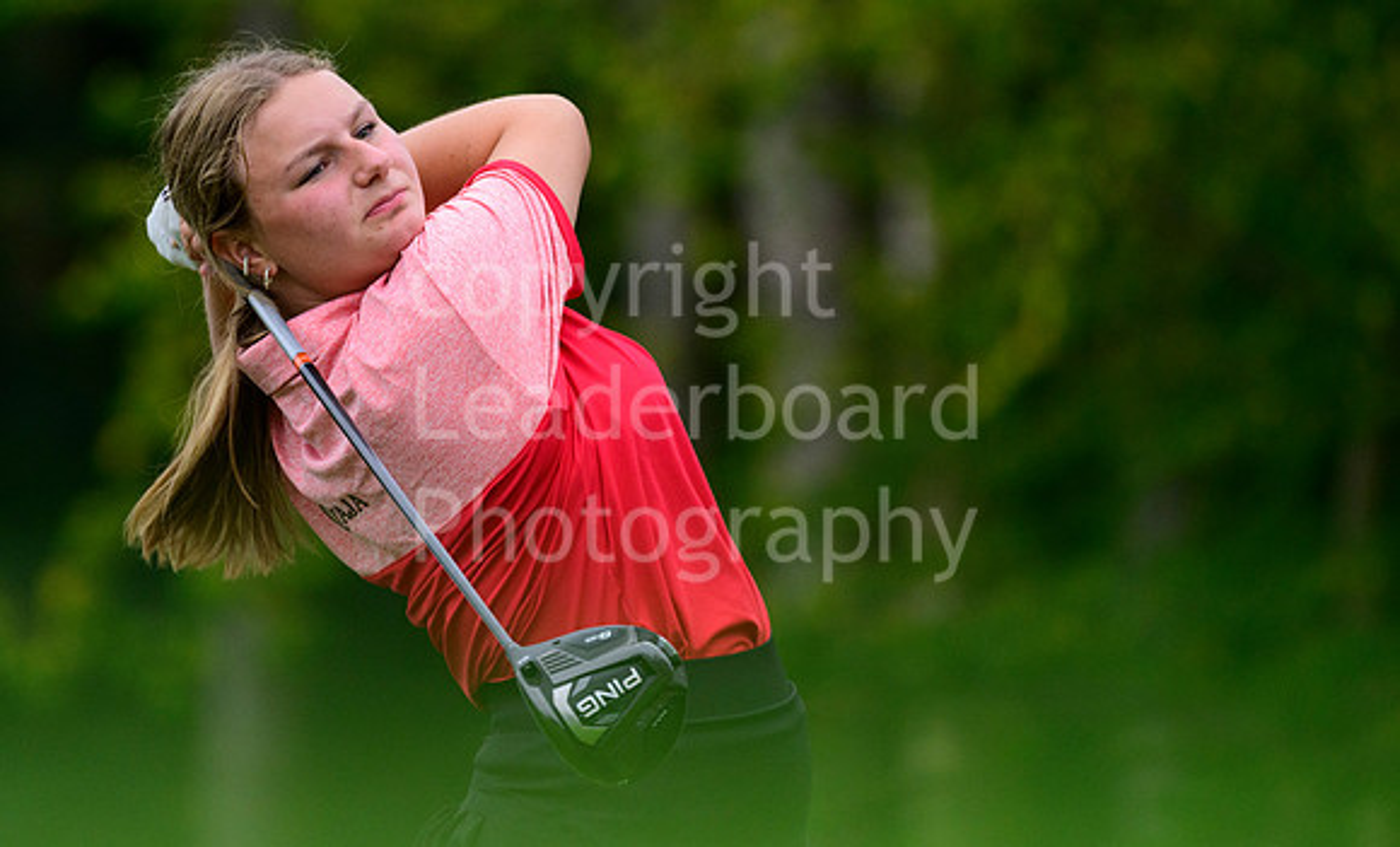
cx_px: 500
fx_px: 21983
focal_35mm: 581
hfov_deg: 3.6
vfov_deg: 2.2
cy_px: 283
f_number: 5.6
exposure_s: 1/2000
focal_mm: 400
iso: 1600
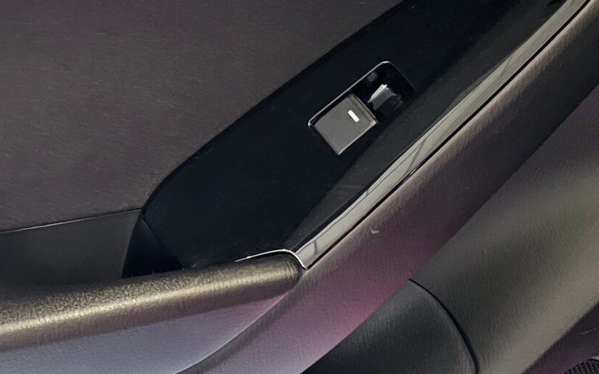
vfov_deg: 16.9
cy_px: 19
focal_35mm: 76
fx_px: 1241
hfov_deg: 25.7
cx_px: -8
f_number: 1.7
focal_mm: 6.3
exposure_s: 1/24
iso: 1000
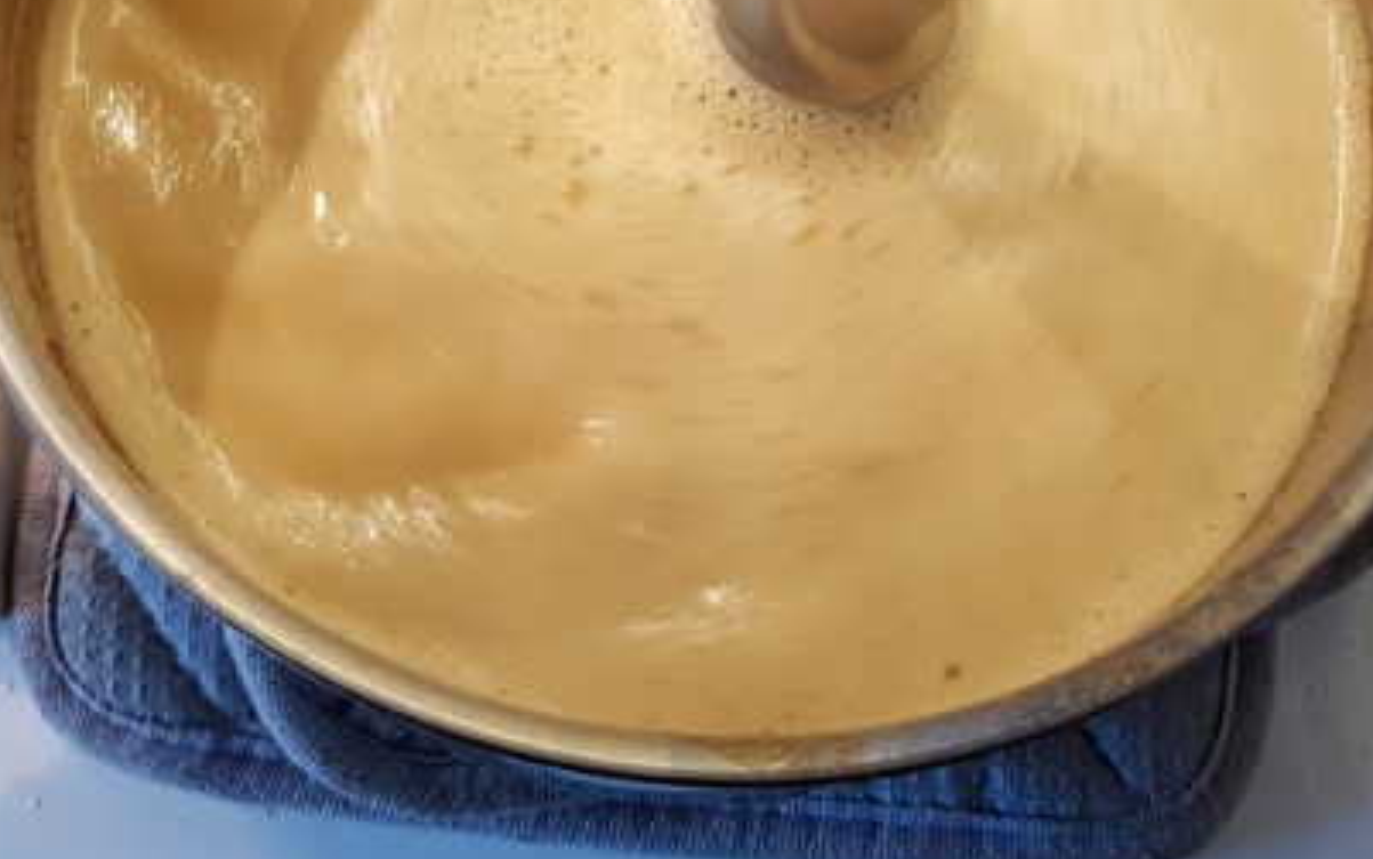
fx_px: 2059
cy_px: -68
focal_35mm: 55
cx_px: 562
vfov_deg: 22.4
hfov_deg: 36.8
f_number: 1.7
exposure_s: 1/33
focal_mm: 4.2
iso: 200
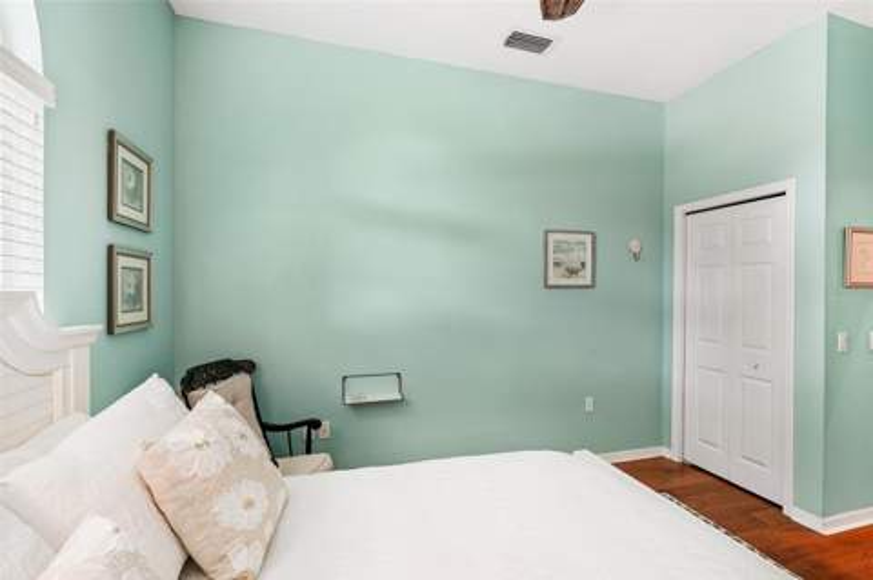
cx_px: 436
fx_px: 388
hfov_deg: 96.8
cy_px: 290
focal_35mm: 16
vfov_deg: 73.6
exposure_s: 1/6
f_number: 8
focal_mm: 16
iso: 400
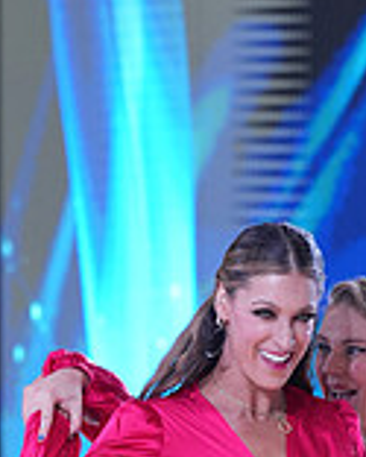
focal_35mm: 547
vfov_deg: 3.5
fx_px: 7399
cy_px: 747
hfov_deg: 2.8
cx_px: 362
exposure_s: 1/400
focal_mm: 157
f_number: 5.6
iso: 2500
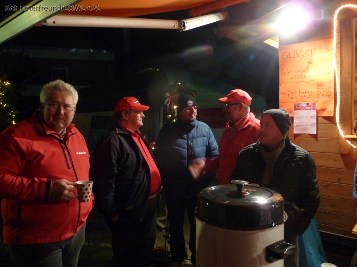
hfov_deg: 63.4
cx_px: 178
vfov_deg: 49.7
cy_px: 134
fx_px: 289
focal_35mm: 28
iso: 400
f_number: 3.3
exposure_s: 1/8
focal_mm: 4.7
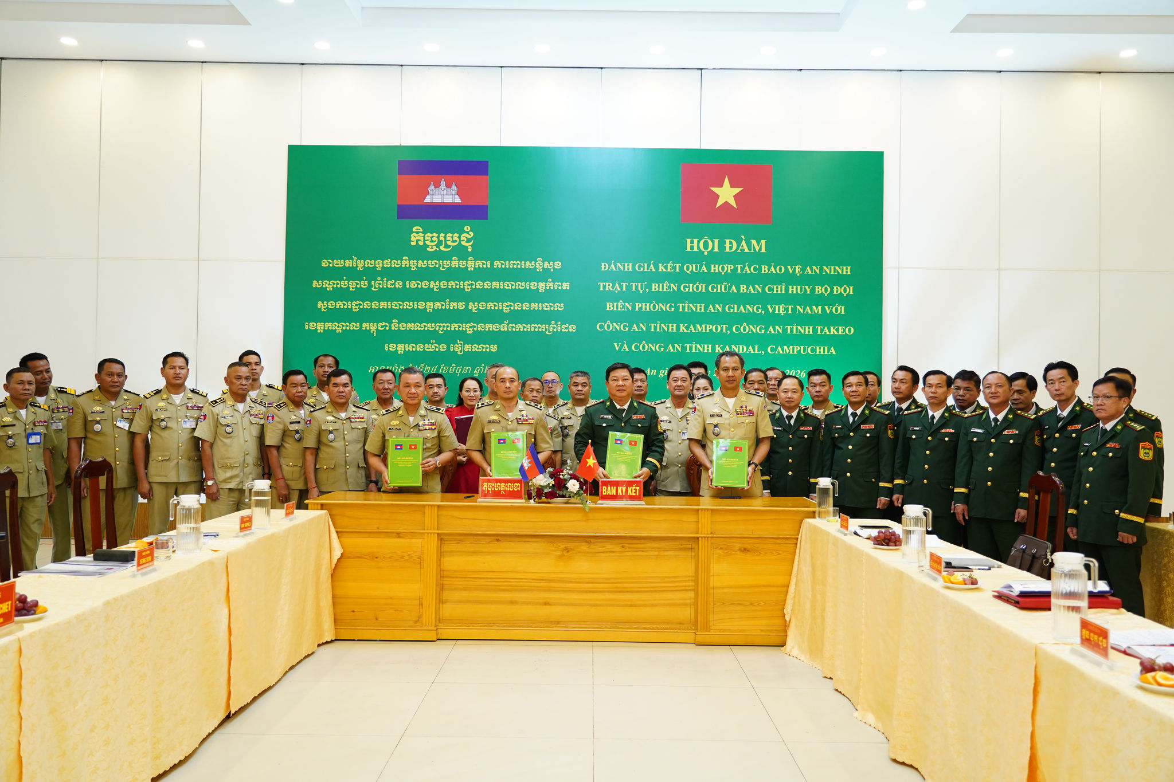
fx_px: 946
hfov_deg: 63.7
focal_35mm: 29
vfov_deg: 45.0
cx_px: 587
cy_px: 391
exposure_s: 1/80
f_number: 4
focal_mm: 29
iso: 1600
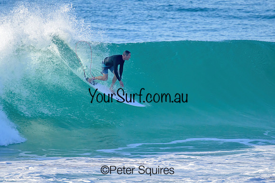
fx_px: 7116
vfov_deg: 1.5
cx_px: 138
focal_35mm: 931
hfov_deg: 2.2
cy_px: 85
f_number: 11
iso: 2200
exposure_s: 1/2000
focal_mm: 800
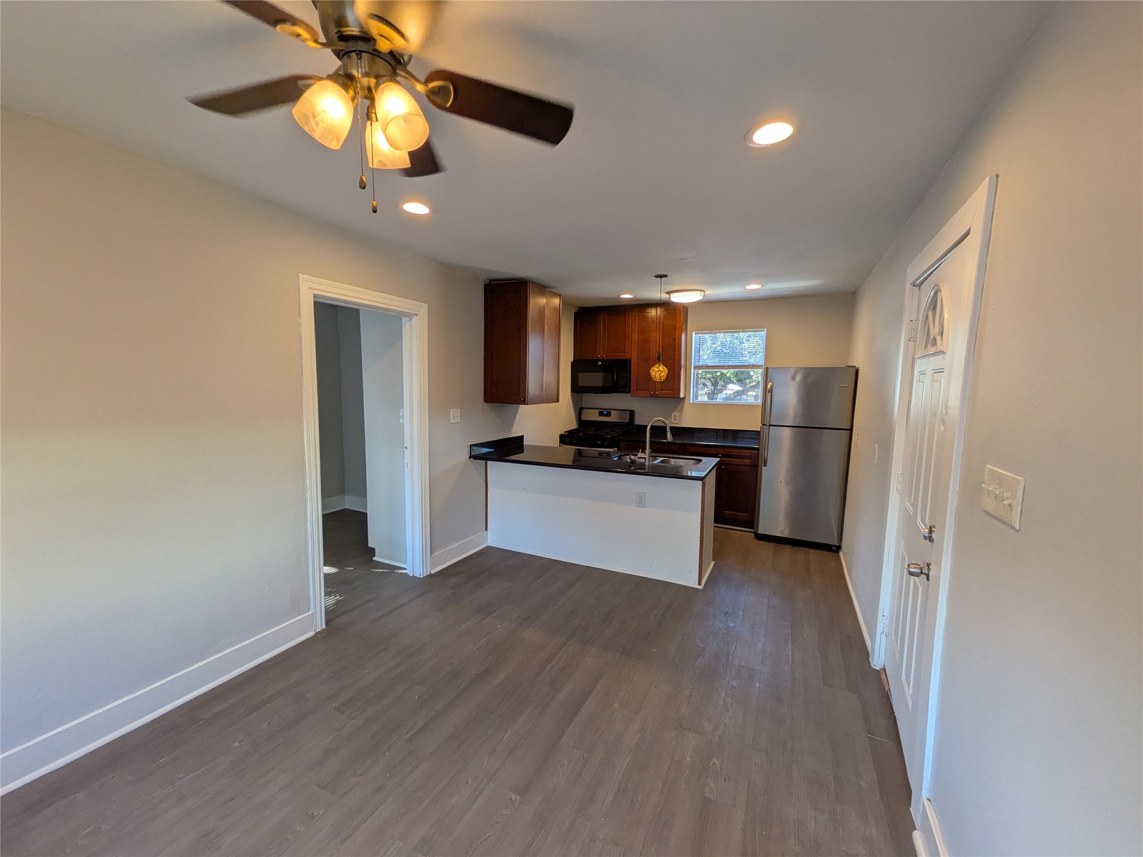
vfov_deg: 85.7
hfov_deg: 102.1
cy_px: 428
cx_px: 572
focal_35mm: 14
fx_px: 462
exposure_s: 1/166
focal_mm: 1.85
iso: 59
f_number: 2.2
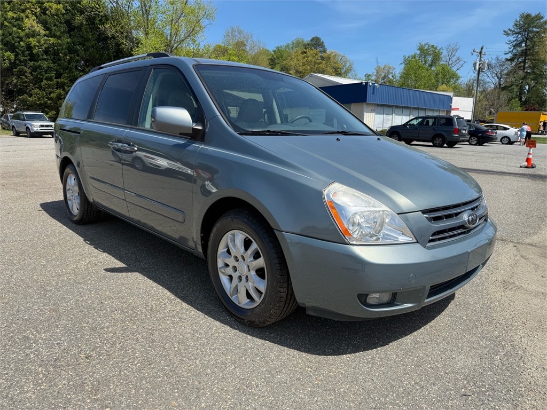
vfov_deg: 56.8
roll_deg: -1.1
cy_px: 205
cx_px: 274
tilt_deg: -10.5
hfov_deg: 71.6
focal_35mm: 24
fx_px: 379
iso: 80
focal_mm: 6.76
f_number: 1.78
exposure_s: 1/3425
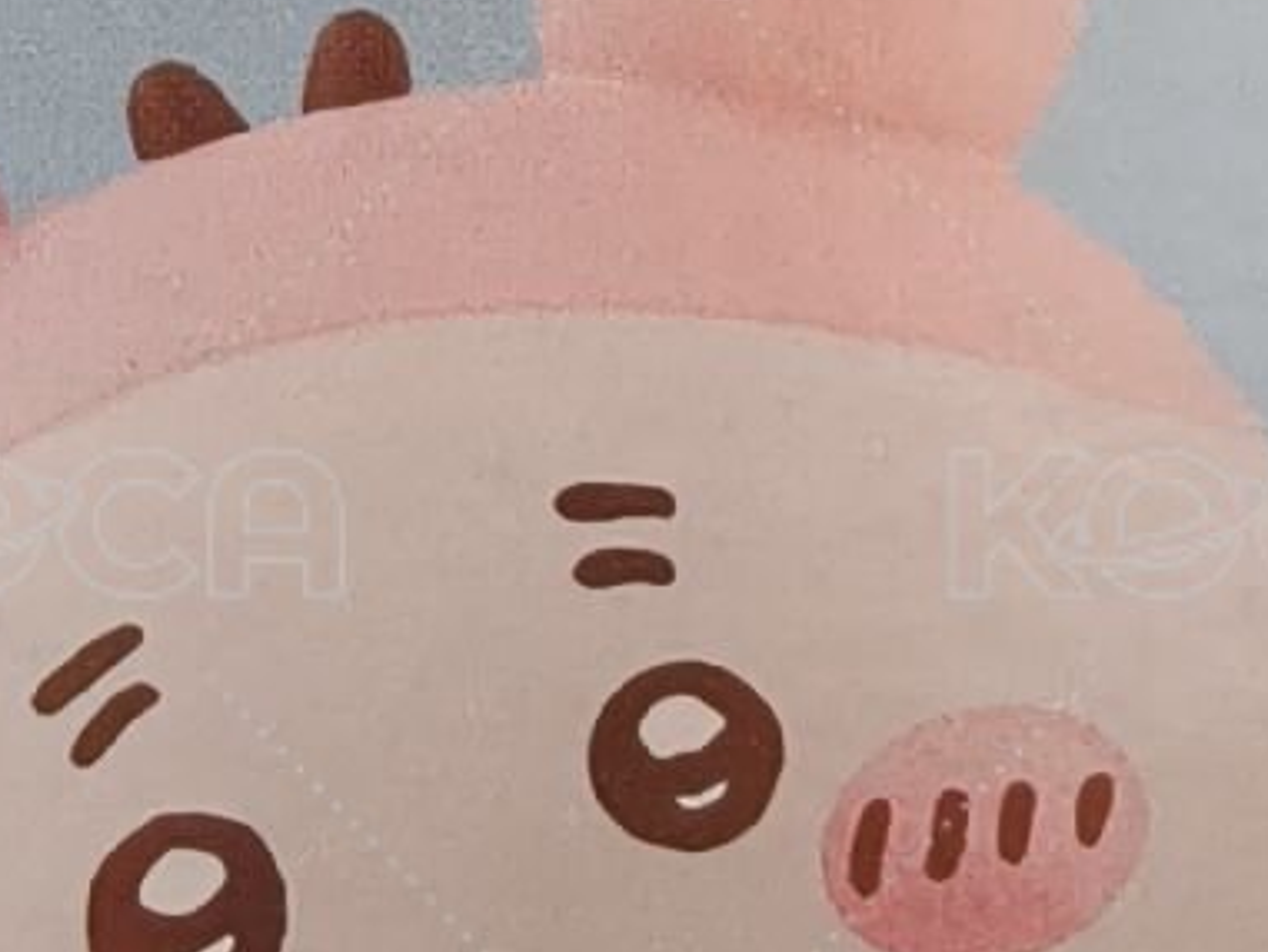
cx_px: 649
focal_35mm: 126
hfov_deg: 15.6
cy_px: -479
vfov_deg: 11.3
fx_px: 4617
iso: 360
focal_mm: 2.32
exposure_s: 1/30
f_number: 2
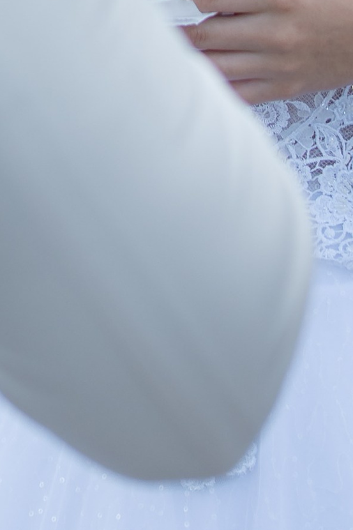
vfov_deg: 8.1
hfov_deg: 5.6
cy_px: -526
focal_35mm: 243
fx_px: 3575
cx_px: 3
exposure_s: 1/400
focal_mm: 35
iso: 125
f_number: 2.5
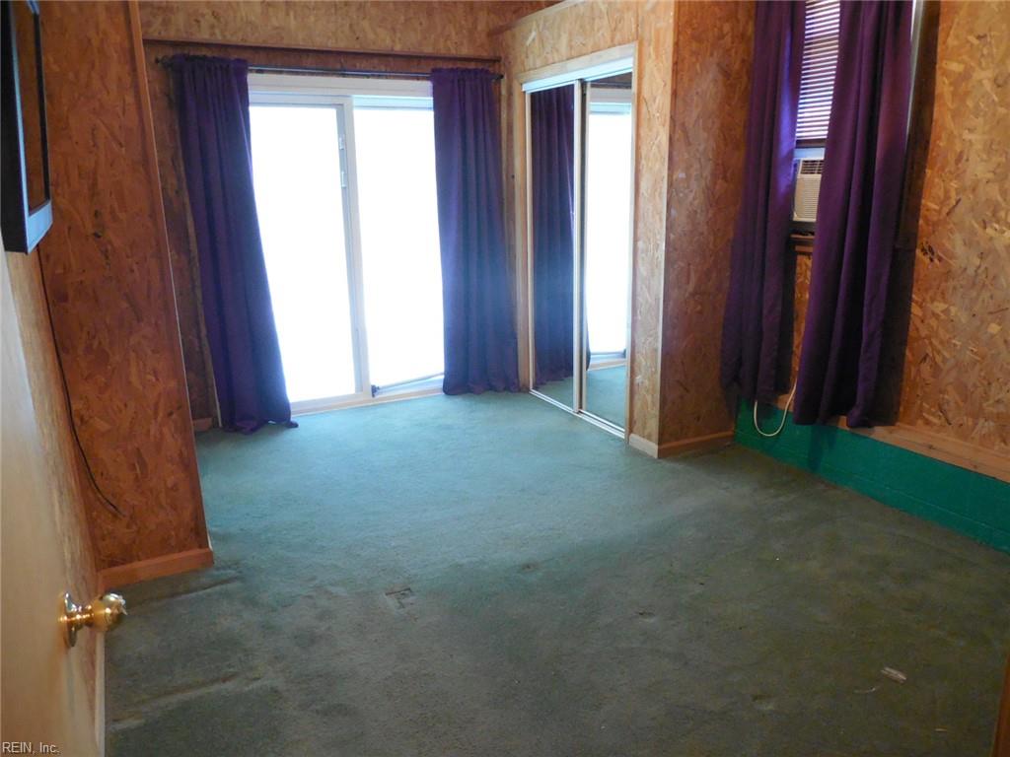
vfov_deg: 54.9
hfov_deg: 69.4
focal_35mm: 25
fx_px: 729
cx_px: 505
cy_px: 378
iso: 800
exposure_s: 1/8
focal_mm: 4.5
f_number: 3.3
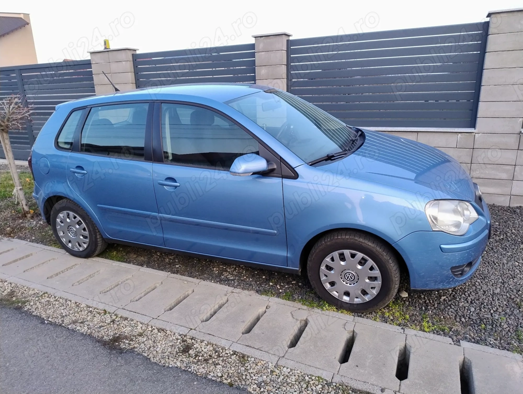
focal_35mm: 24
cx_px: 262
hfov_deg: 71.5
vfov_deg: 56.9
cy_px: 197
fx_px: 363
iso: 228
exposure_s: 1/100
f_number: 1.8
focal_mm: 5.56
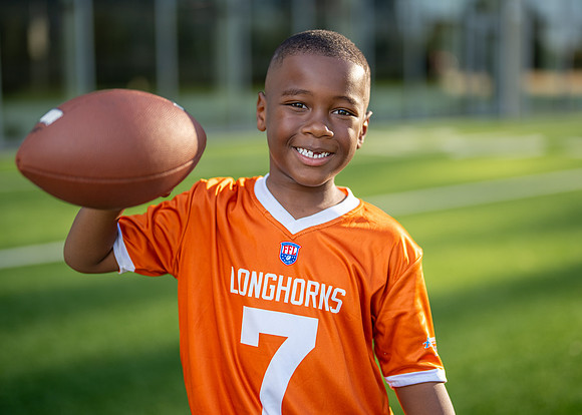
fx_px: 976
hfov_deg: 33.2
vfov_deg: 24.0
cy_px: 183
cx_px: 301
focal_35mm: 59
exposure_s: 1/2000
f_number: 1.2
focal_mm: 50
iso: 100
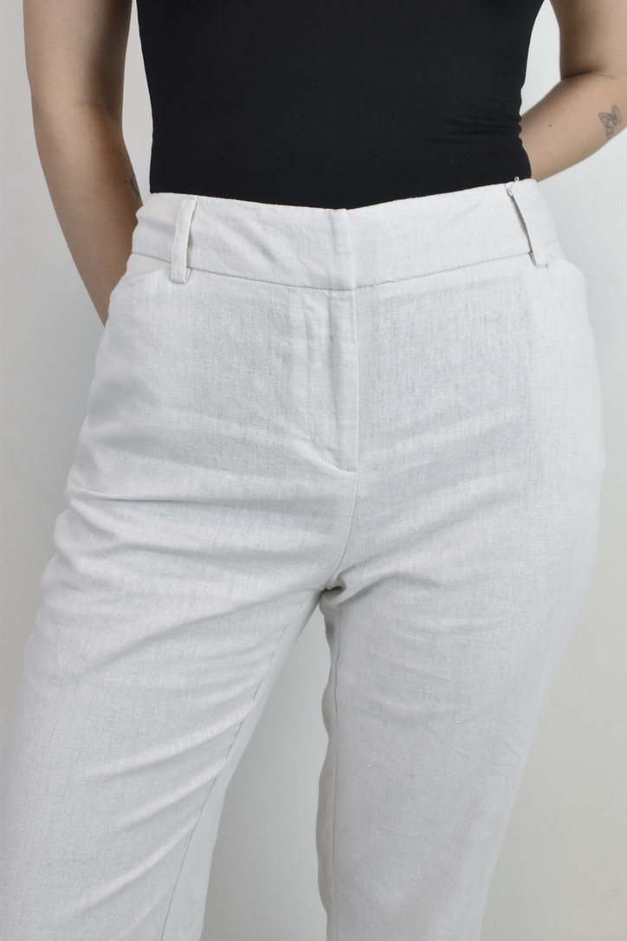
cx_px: 314
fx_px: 980
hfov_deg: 35.5
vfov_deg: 51.3
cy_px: 470
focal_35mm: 38
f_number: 18
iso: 1600
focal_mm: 25
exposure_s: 1/40
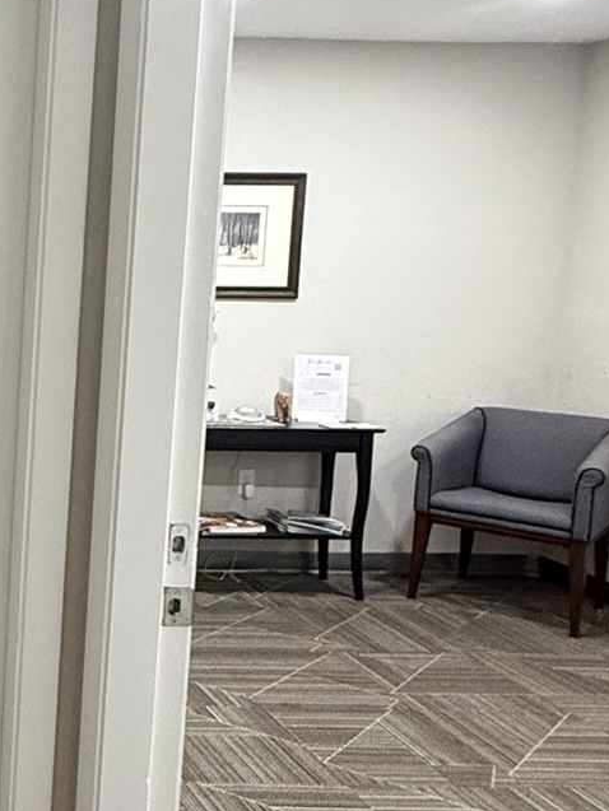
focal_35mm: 45
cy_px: 388
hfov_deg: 26.5
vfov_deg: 42.1
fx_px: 1055
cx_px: -211
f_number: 2.2
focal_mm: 2.22
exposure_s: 1/60
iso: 400
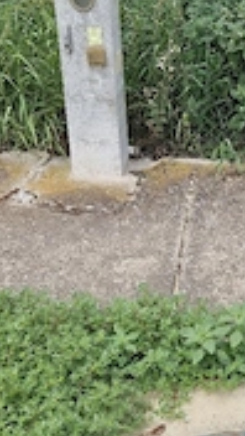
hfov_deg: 20.5
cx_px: 233
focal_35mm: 57
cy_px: 203
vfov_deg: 36.6
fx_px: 658
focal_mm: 5.4
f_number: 1.8
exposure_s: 1/1250
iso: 50
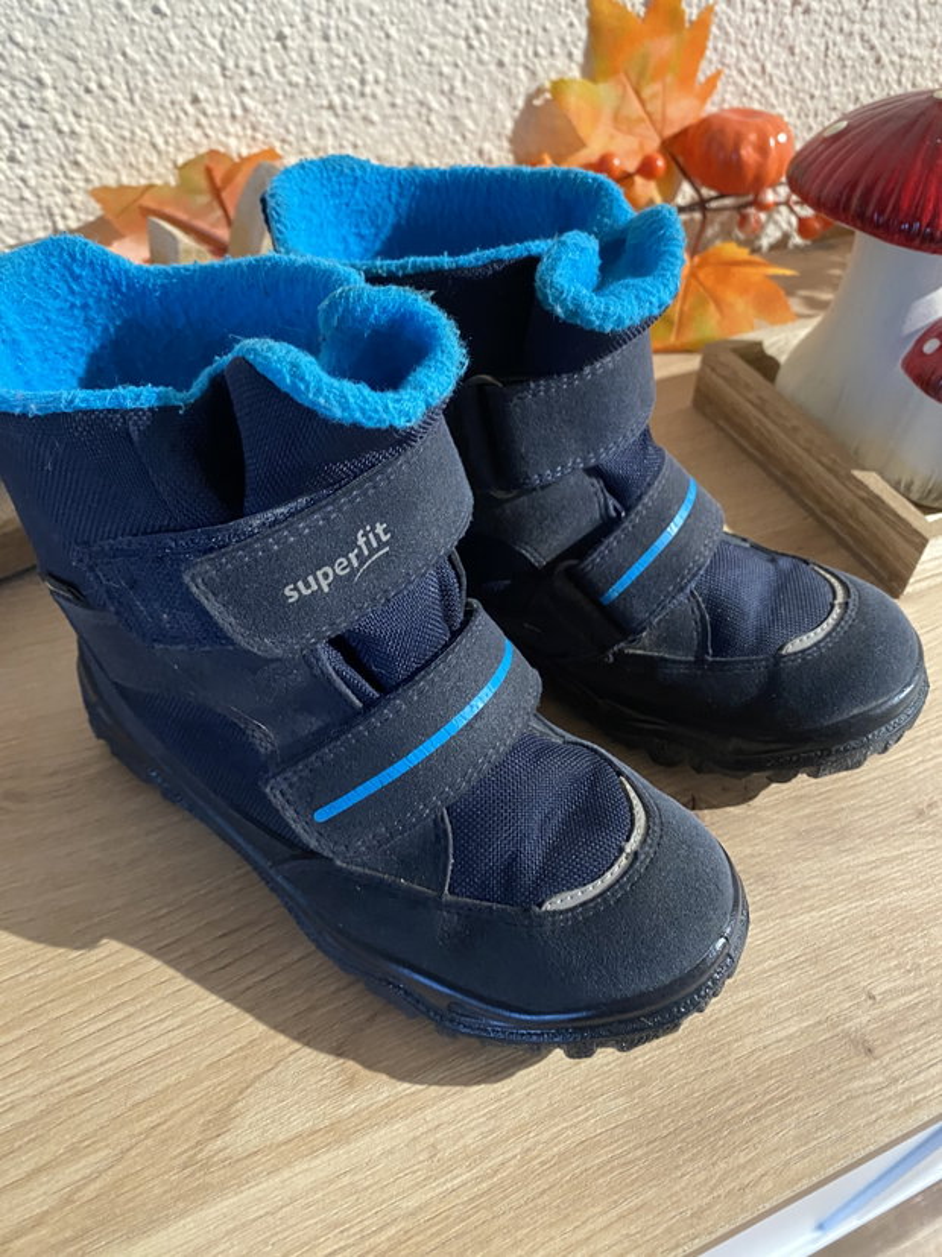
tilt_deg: -46.1
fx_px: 944
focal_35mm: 26
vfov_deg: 67.3
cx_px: 471
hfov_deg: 53.1
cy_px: 628
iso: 500
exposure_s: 1/25
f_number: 1.8
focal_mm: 4.25
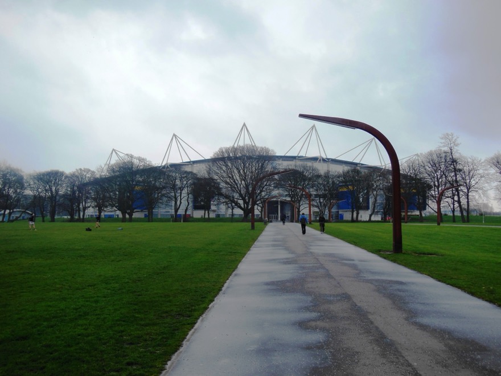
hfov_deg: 47.9
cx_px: 250
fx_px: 564
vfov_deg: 36.8
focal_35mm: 39
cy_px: 188
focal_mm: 6.9
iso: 125
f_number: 4.1
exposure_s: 1/200
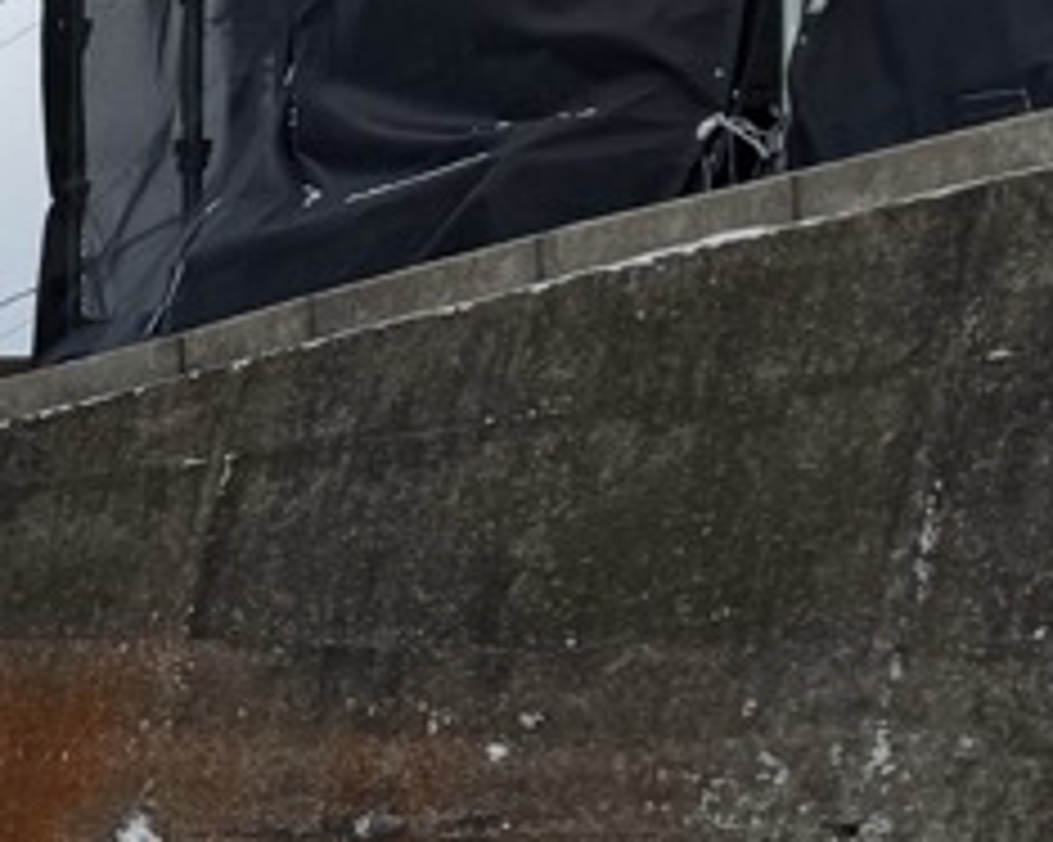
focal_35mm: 160
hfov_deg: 9.0
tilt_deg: +0.2
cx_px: -2376
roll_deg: +0.0
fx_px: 4984
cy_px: 1130
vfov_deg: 9.5
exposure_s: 1/4608
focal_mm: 6.76
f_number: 1.78
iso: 80
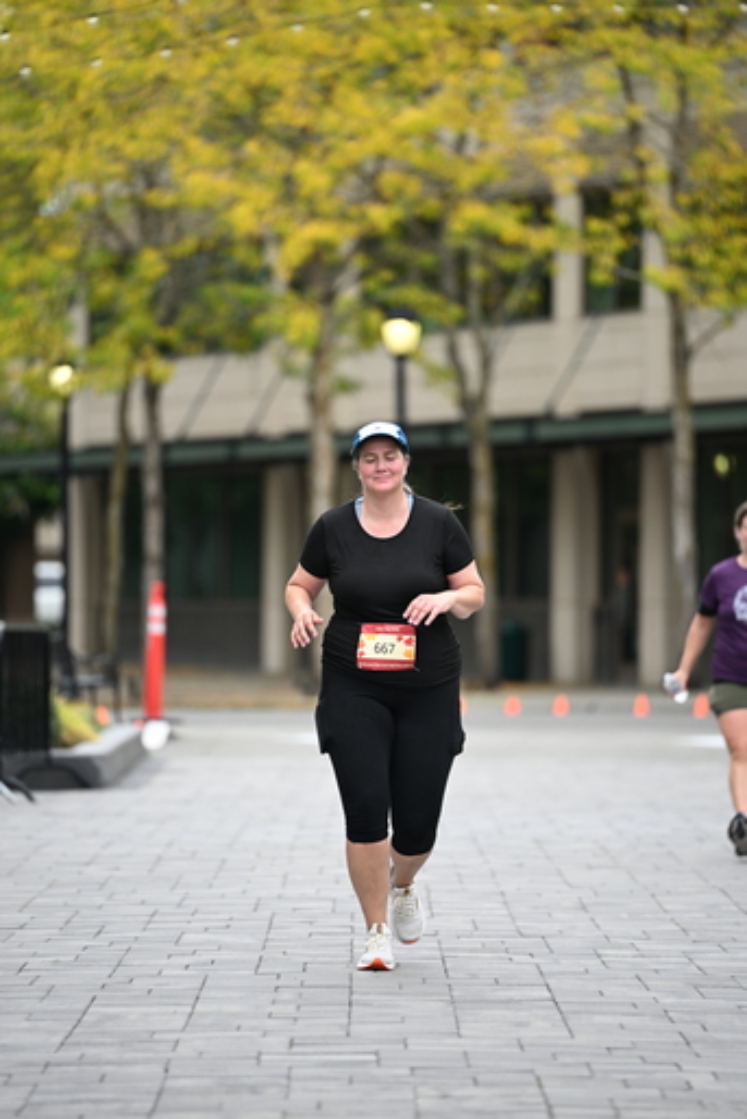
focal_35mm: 214
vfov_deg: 9.6
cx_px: 389
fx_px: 6656
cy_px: 581
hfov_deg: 6.4
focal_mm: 200
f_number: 2.8
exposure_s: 1/1250
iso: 400
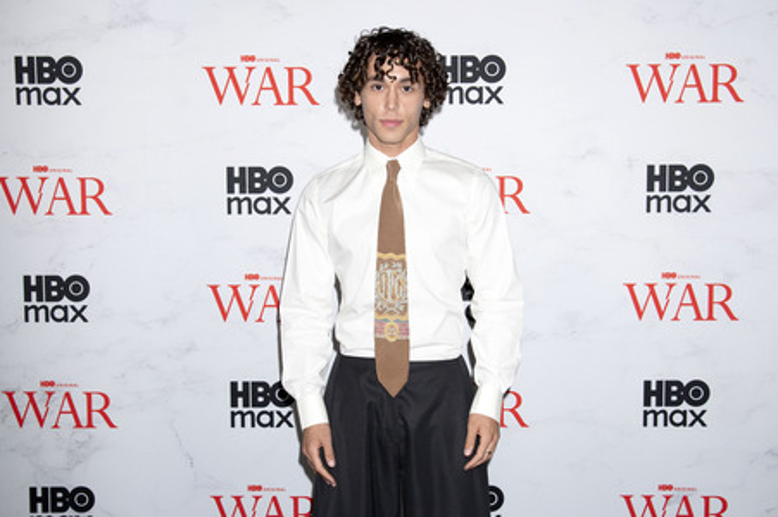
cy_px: 258
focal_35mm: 38
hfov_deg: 50.7
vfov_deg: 35.0
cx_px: 389
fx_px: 821
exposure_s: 1/200
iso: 640
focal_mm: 38
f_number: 5.6
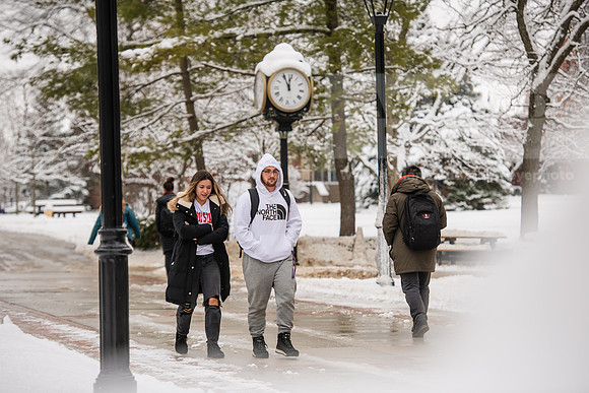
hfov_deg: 15.2
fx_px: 2209
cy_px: 196
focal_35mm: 135
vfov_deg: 10.2
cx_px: 294
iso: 160
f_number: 3.5
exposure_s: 1/500
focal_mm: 135
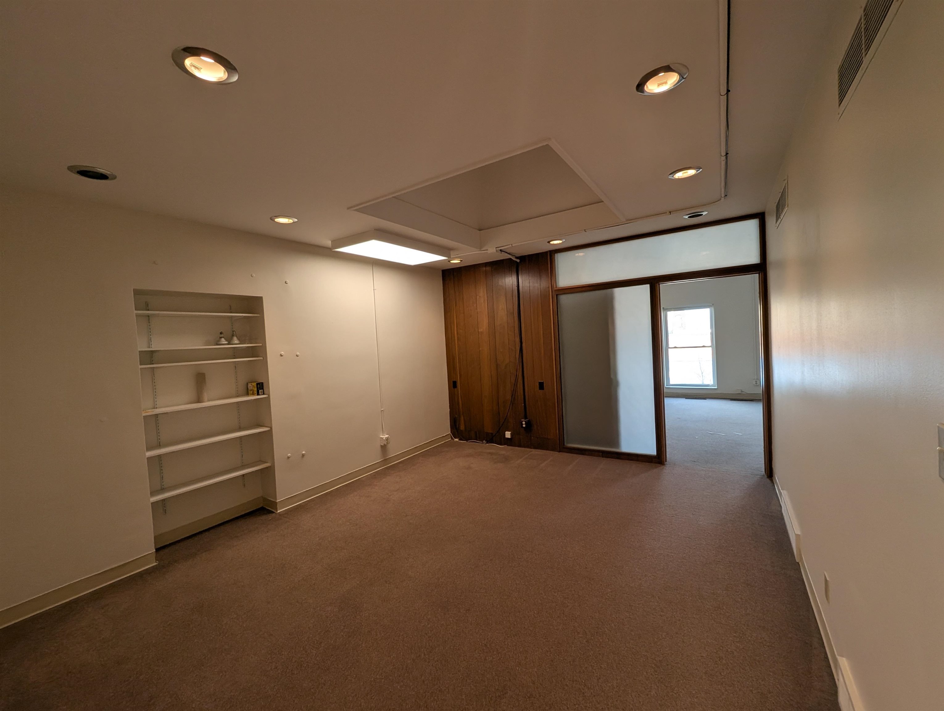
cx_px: 472
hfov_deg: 106.1
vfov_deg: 90.1
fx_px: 355
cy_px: 356
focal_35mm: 13
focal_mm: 1.95
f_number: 2.2
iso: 91
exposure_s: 1/120
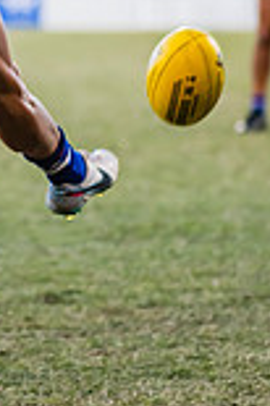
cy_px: 16
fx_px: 5570
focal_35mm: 494
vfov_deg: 4.2
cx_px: -87
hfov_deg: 2.8
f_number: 4
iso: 1250
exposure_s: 1/1600
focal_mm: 170
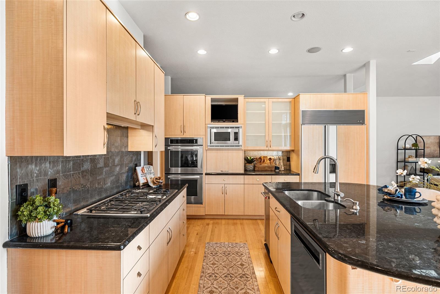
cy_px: 147
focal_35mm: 18
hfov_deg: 91.6
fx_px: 214
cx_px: 220
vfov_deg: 68.9
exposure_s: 1/2.5
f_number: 8
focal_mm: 17.5
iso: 200
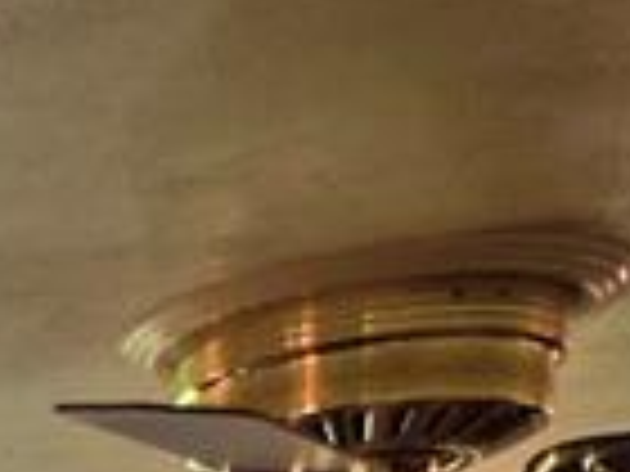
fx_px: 3058
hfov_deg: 8.6
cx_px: -1570
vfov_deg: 7.5
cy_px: 1555
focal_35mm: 168
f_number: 1.8
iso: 160
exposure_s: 1/120
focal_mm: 5.4
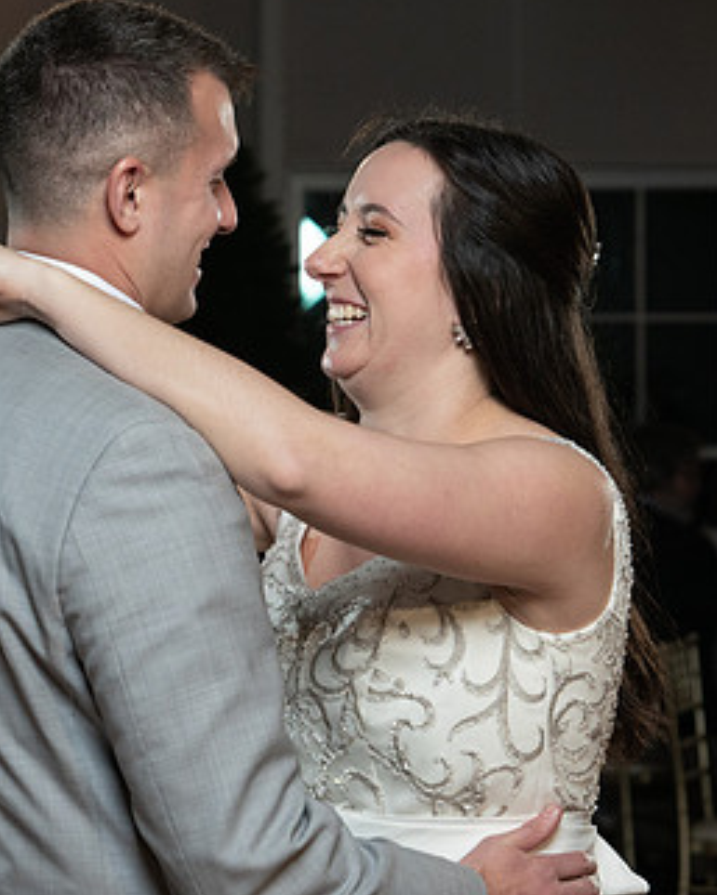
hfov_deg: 11.7
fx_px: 3473
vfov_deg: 14.7
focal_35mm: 131
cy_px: 504
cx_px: 132
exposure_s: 1/200
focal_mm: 70
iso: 2000
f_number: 5.6
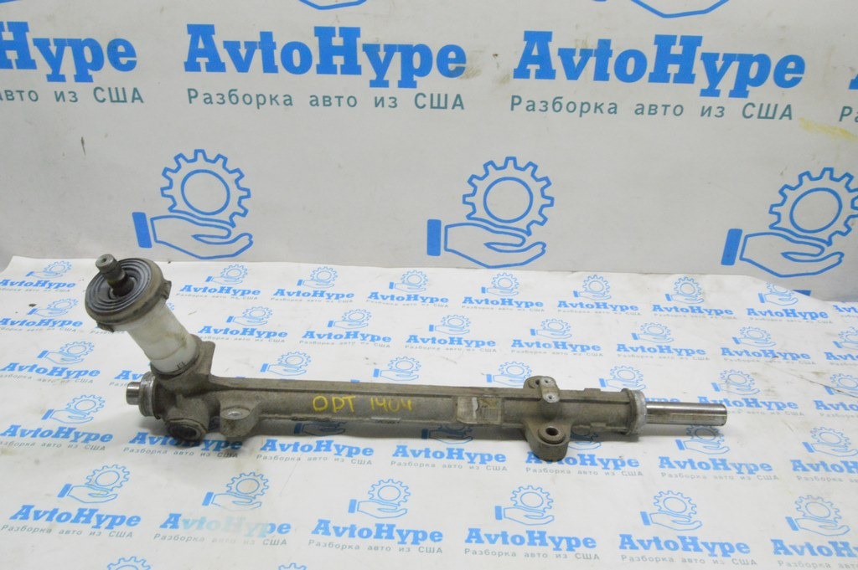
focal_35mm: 30
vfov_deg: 43.5
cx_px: 429
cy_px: 285
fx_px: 714
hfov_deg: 62.0
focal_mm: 20
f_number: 20
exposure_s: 1/20
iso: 6400
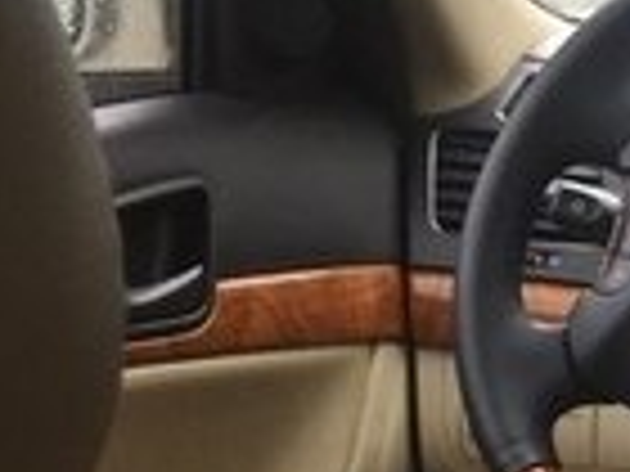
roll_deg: +1.0
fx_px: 2493
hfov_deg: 11.9
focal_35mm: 137
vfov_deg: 10.8
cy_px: 353
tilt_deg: -17.1
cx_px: 1472
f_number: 2.2
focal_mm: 4.15
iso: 32
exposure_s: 1/50
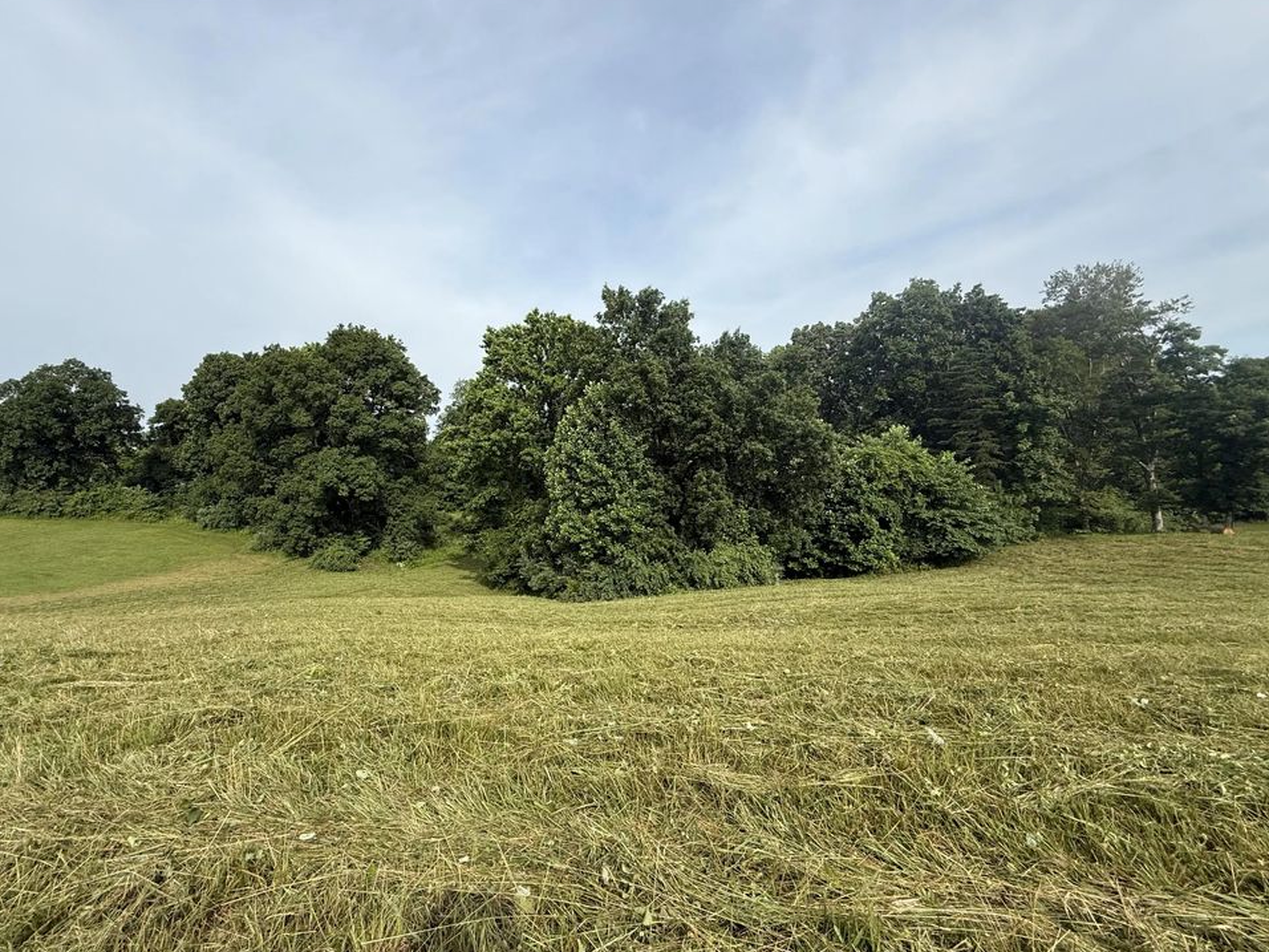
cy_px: 447
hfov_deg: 98.0
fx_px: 550
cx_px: 592
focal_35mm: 15
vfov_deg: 81.7
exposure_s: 1/1285
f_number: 2.2
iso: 50
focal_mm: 2.22
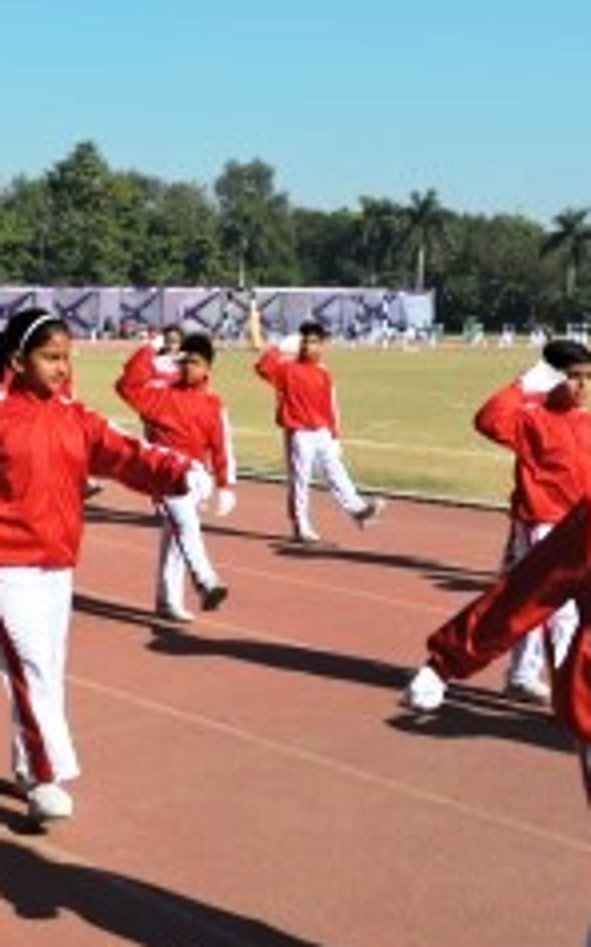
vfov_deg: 33.7
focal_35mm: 60
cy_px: 643
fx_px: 1547
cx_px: 108
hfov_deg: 21.3
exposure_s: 1/1250
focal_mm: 5.4
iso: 100
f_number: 3.5
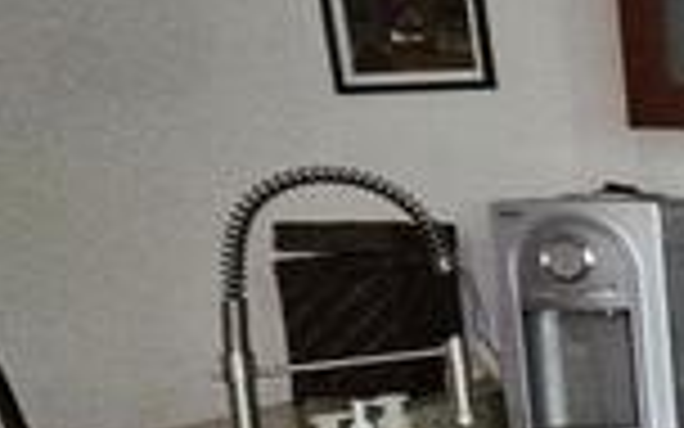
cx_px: 1292
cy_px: 383
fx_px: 1081
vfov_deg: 21.9
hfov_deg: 20.7
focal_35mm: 58
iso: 800
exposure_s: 1/24
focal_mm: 2.2
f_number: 2.2
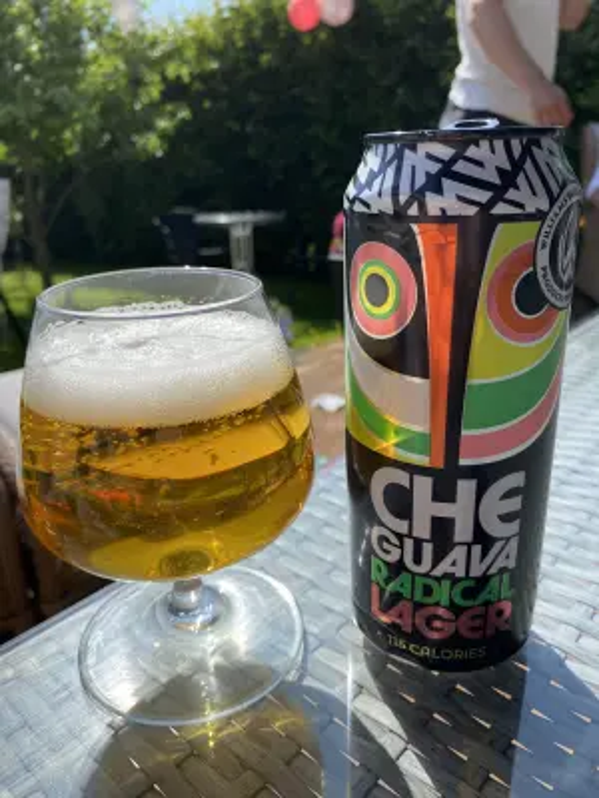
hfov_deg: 53.1
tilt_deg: -20.9
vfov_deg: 67.3
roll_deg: +0.7
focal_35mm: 26
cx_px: 300
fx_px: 600
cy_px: 399
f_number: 1.8
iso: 32
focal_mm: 4.25
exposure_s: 1/2890
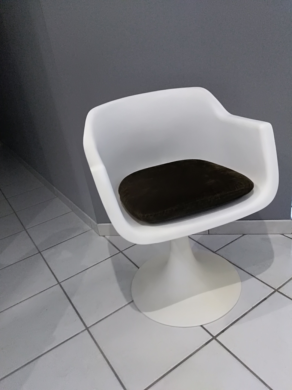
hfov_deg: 53.1
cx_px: 146
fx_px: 292
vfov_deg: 67.3
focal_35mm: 26
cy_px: 195
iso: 784
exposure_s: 1/33.3
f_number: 2
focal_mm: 3.54
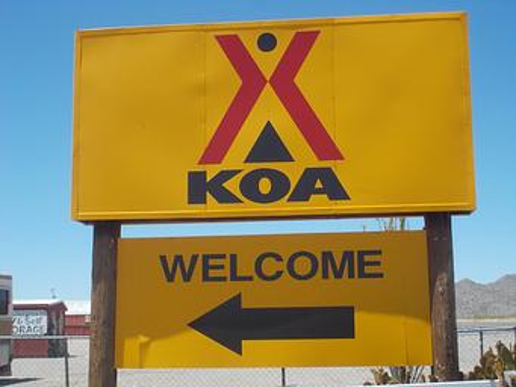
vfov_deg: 26.1
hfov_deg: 34.3
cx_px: 258
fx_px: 835
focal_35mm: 56
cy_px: 194
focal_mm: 7.9
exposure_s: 1/400
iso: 80
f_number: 4.7
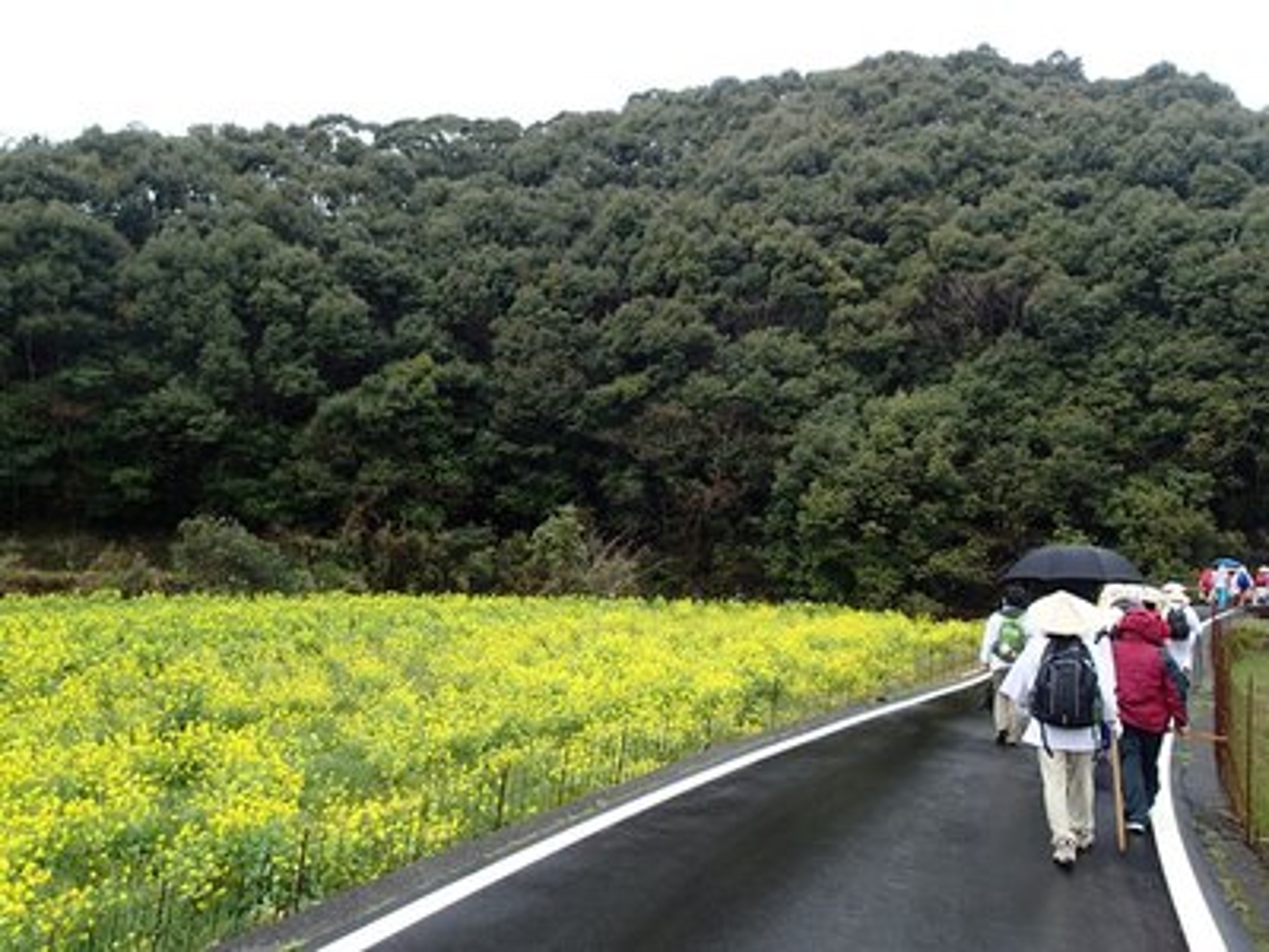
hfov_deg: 69.4
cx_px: 634
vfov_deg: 54.9
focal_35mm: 25
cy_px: 476
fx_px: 916
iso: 100
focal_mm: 4.5
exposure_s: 1/320
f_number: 2.8
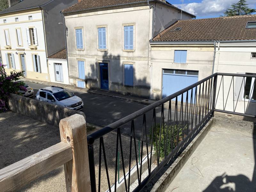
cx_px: 128
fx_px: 192
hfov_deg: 67.3
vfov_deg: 53.1
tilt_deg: -14.1
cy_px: 96
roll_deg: +0.3
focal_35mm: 26
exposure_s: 1/5747
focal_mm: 4.25
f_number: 1.8
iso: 32
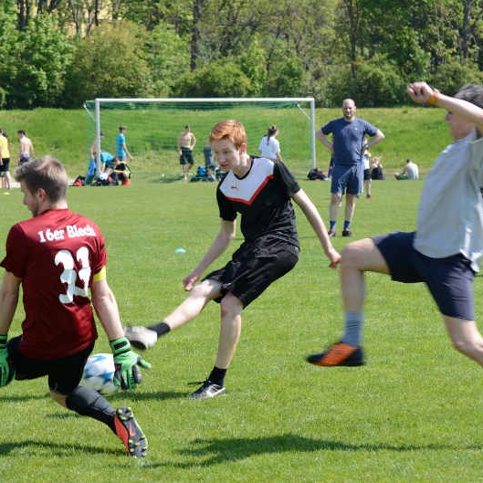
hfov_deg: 12.1
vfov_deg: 12.1
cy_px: 242
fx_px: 2283
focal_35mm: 145
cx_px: 240
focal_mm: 75
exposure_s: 1/200
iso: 100
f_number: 7.1
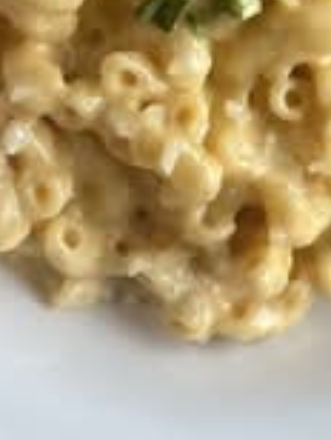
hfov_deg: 13.0
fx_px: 1449
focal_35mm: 114
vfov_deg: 16.5
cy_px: -90
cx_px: 251
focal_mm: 6.86
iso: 64
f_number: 1.78
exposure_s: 1/120
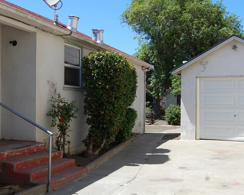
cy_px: 102
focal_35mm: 42
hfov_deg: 43.8
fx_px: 303
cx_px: 126
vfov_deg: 35.7
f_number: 8
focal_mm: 18
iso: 200
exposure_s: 1/250
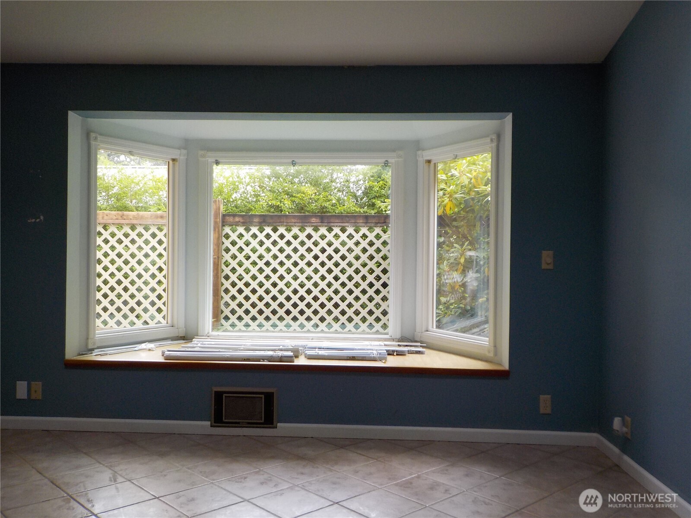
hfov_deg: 60.0
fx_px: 599
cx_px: 346
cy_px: 259
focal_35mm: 30
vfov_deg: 46.8
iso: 160
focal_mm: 4.1
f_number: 3.3
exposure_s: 1/30
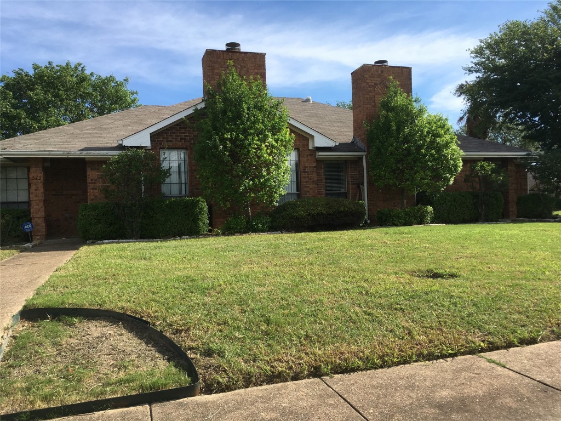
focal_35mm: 29
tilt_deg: -1.7
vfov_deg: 48.2
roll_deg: +1.8
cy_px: 210
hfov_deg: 61.7
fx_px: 470
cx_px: 280
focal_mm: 4.15
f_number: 2.2
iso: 25
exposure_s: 1/1326
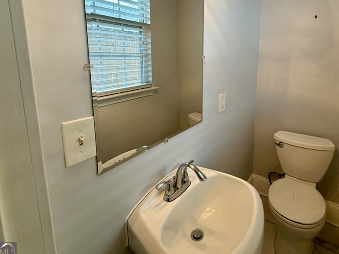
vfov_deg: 67.0
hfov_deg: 84.1
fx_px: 186
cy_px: 87
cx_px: 195
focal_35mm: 19
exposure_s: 1/120
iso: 200
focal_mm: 2.22
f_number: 2.2
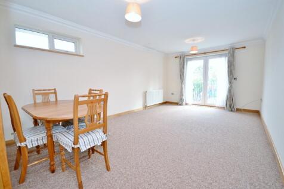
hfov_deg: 100.4
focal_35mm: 15
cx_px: 142
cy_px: 94
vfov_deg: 77.3
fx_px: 118
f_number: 4.5
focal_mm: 10
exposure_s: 1/80
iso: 400
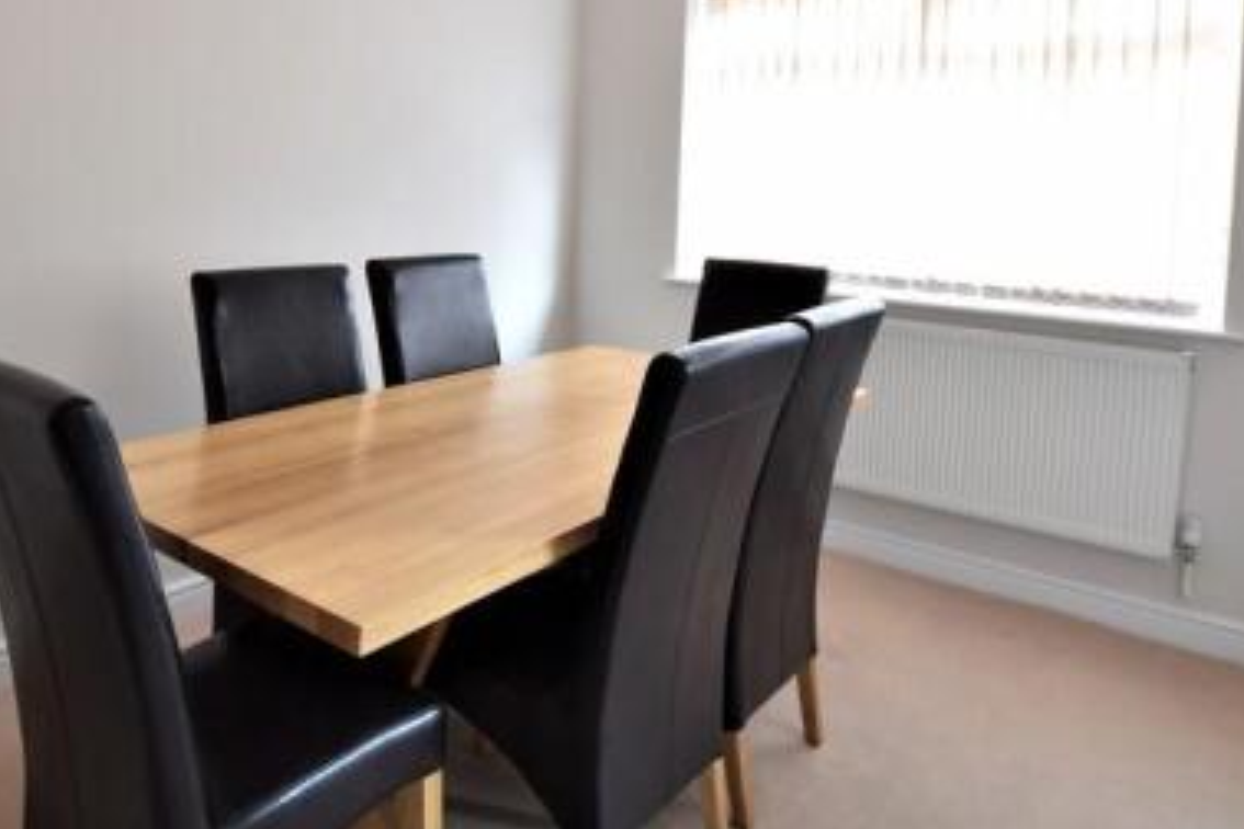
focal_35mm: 26
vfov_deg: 48.2
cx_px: 515
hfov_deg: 68.9
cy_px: 235
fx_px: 898
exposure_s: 1/15
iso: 200
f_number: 3.5
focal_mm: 10
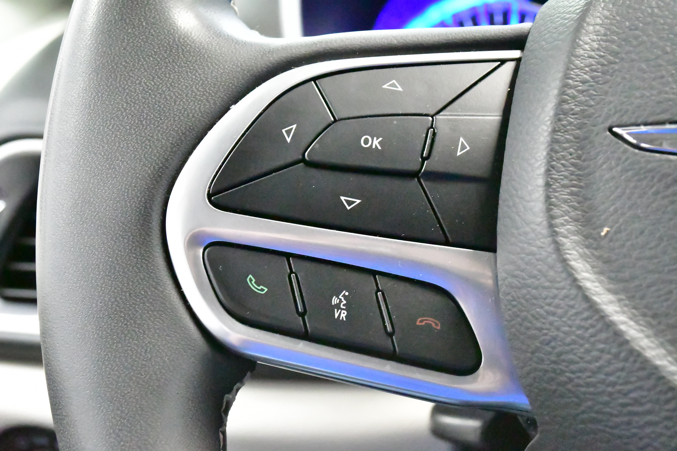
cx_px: 338
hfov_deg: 33.4
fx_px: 1128
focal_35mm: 60
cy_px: 226
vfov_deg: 22.6
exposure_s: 1/100
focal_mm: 40
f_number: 9
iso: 45600
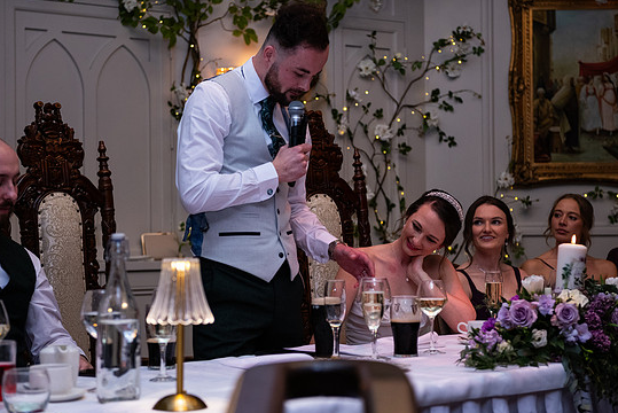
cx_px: 312
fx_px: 1219
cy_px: 201
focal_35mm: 71
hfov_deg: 28.4
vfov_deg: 19.2
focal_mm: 66
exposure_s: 1/160
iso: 1000
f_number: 3.5
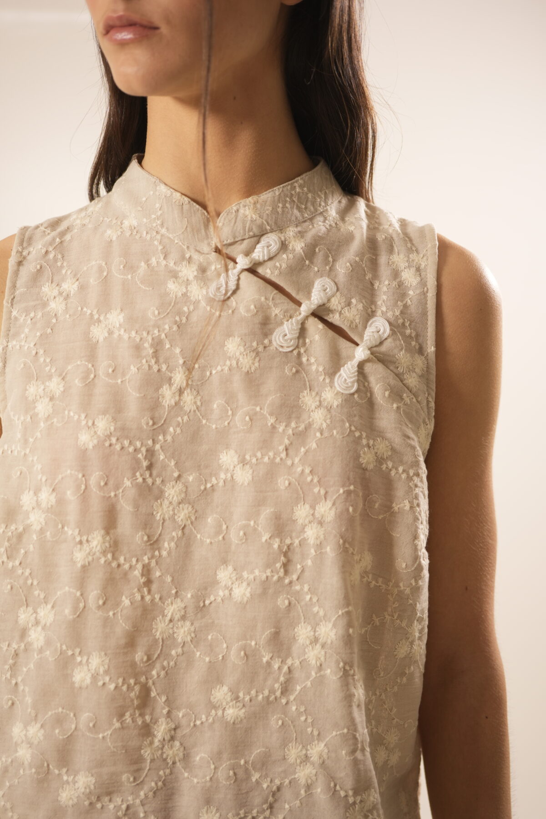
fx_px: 1137
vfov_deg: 39.6
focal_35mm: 50
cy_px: 410
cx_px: 273
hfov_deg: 27.0
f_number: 3.2
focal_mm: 50
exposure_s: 1/50
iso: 400
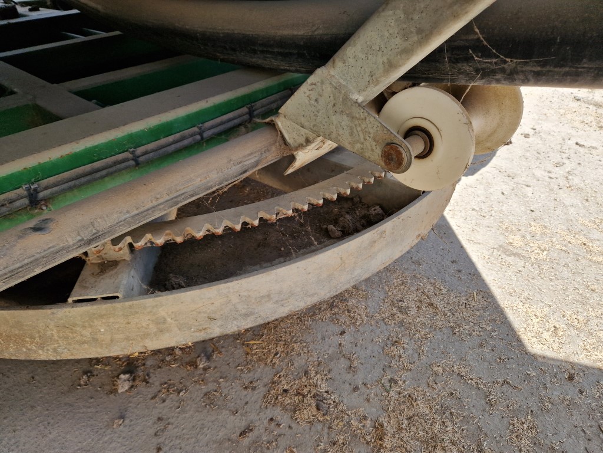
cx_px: 302
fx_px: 401
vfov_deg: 58.9
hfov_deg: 73.9
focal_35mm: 23
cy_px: 226
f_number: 1.8
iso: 50
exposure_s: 1/486
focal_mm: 5.4
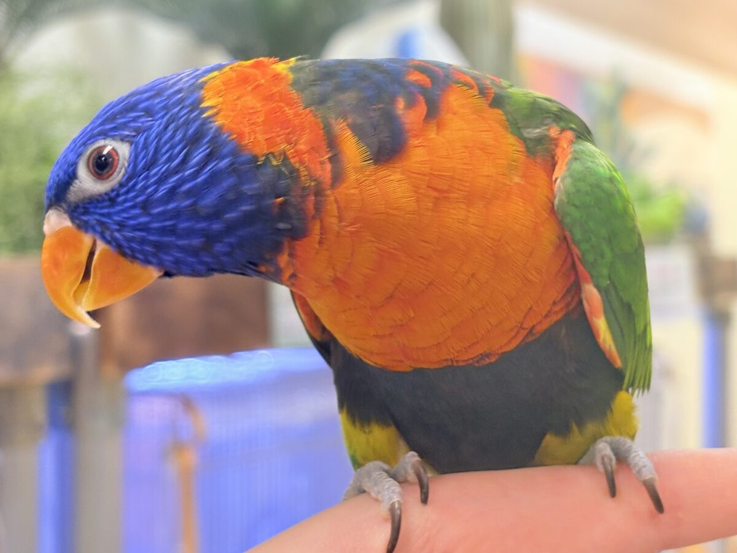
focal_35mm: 52
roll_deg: +0.8
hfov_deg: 36.8
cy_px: 276
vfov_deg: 28.0
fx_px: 1107
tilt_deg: +0.2
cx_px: 368
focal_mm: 5.96
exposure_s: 1/80
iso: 50
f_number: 1.6
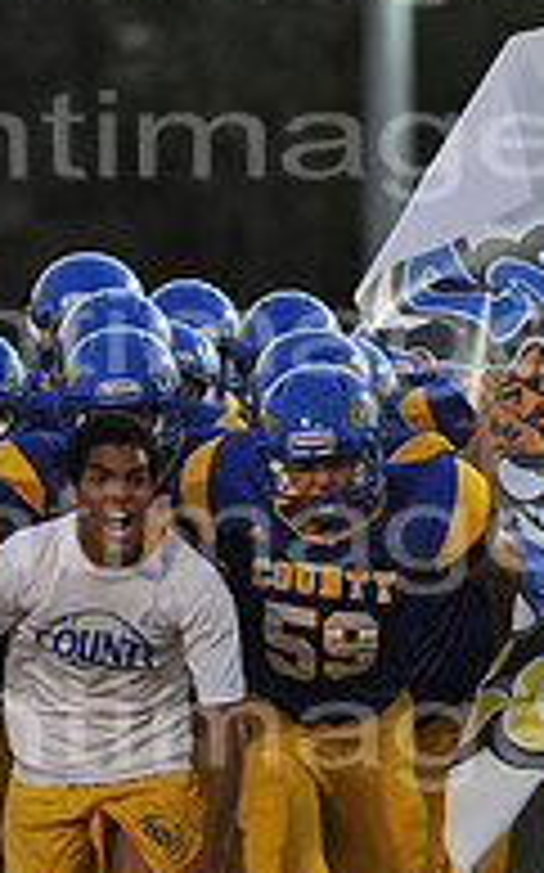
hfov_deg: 1.4
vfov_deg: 2.3
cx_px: 36
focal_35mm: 913
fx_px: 21690
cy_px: 441
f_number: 4
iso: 3200
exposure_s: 1/640
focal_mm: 300
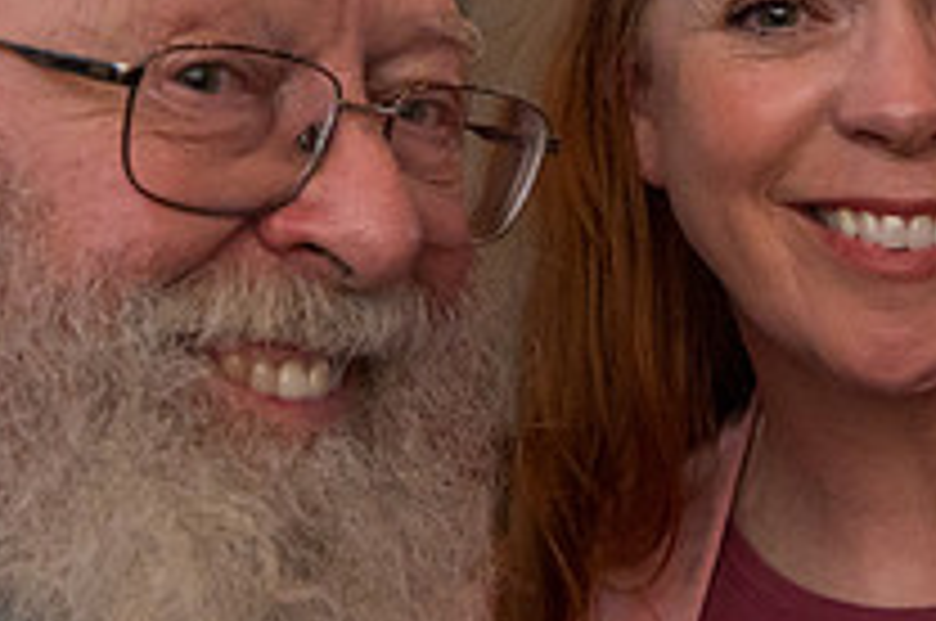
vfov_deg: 10.0
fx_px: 3531
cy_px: 36
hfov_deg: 15.1
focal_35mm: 136
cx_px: 613
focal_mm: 38
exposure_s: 1/640
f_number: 5
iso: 3200
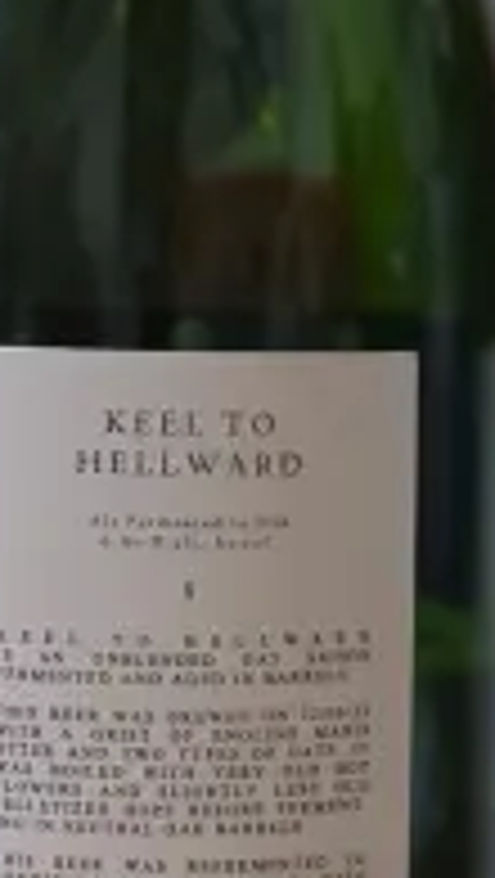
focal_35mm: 154
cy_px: 513
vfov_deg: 13.9
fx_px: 3586
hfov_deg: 7.8
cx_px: -130
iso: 640
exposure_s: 1/30
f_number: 2.4
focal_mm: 7.9
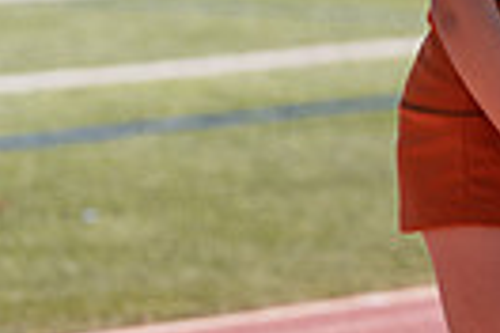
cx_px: 428
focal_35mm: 683
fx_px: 9485
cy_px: -36
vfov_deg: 2.0
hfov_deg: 3.0
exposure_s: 1/1000
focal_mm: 155
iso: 125
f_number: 4.5
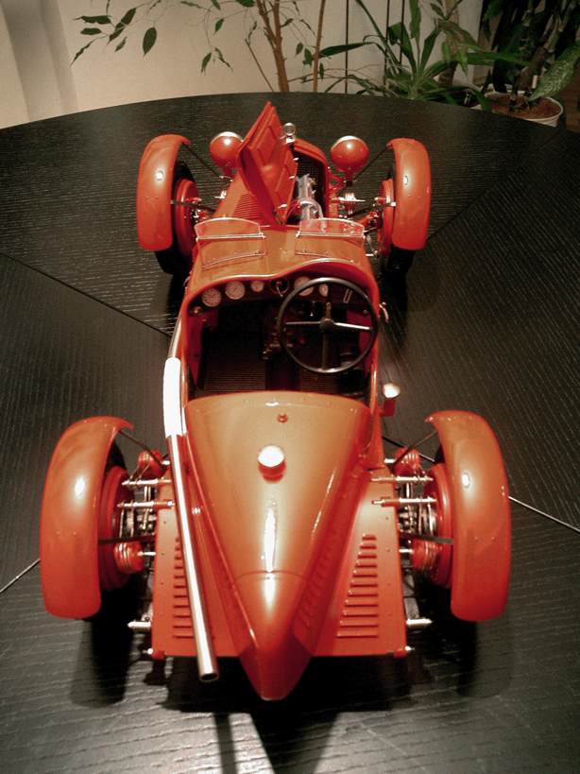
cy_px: 387
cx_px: 290
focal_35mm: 35
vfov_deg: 52.6
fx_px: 782
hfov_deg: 40.7
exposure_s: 1/13
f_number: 4.2
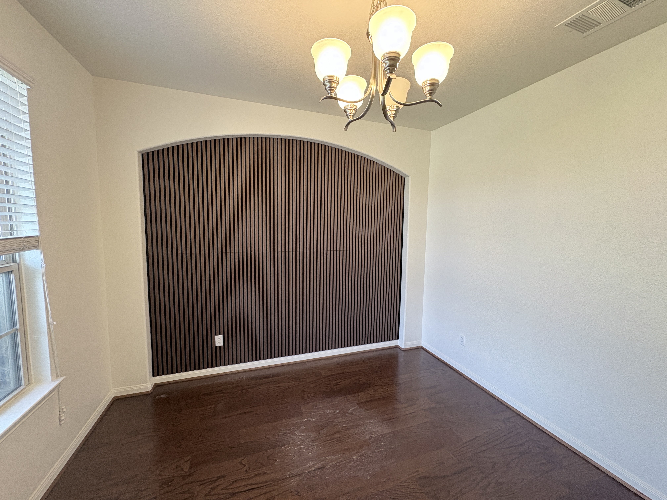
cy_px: 250
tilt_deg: -5.2
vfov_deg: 85.7
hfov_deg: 102.1
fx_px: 270
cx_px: 334
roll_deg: -1.1
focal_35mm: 14
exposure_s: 1/60
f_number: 2.2
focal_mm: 2.22
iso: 320
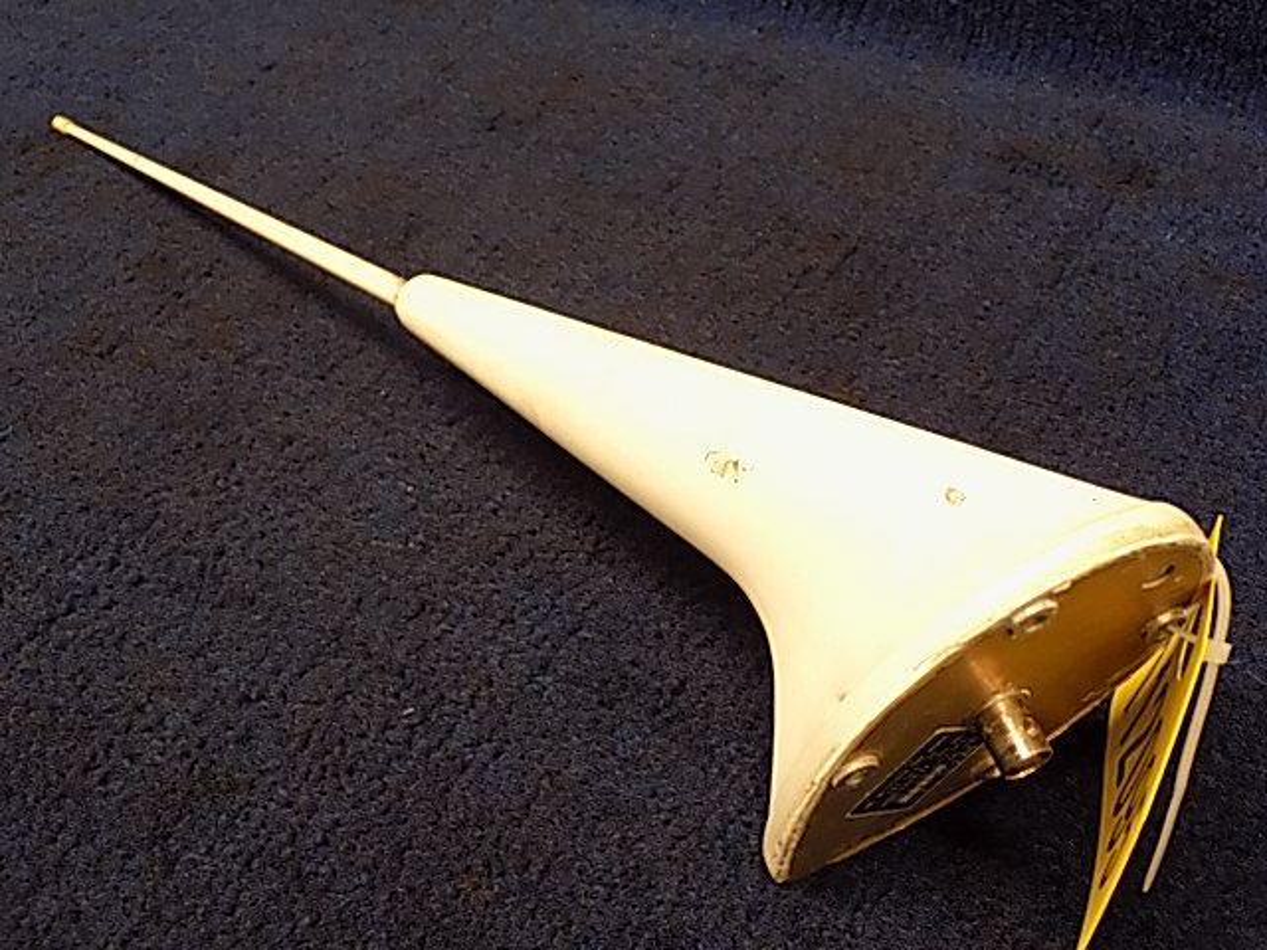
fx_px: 1684
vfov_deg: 31.5
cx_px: 634
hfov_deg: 41.2
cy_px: 475
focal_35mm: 46
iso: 400
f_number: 3.7
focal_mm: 8.1
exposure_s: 1/30
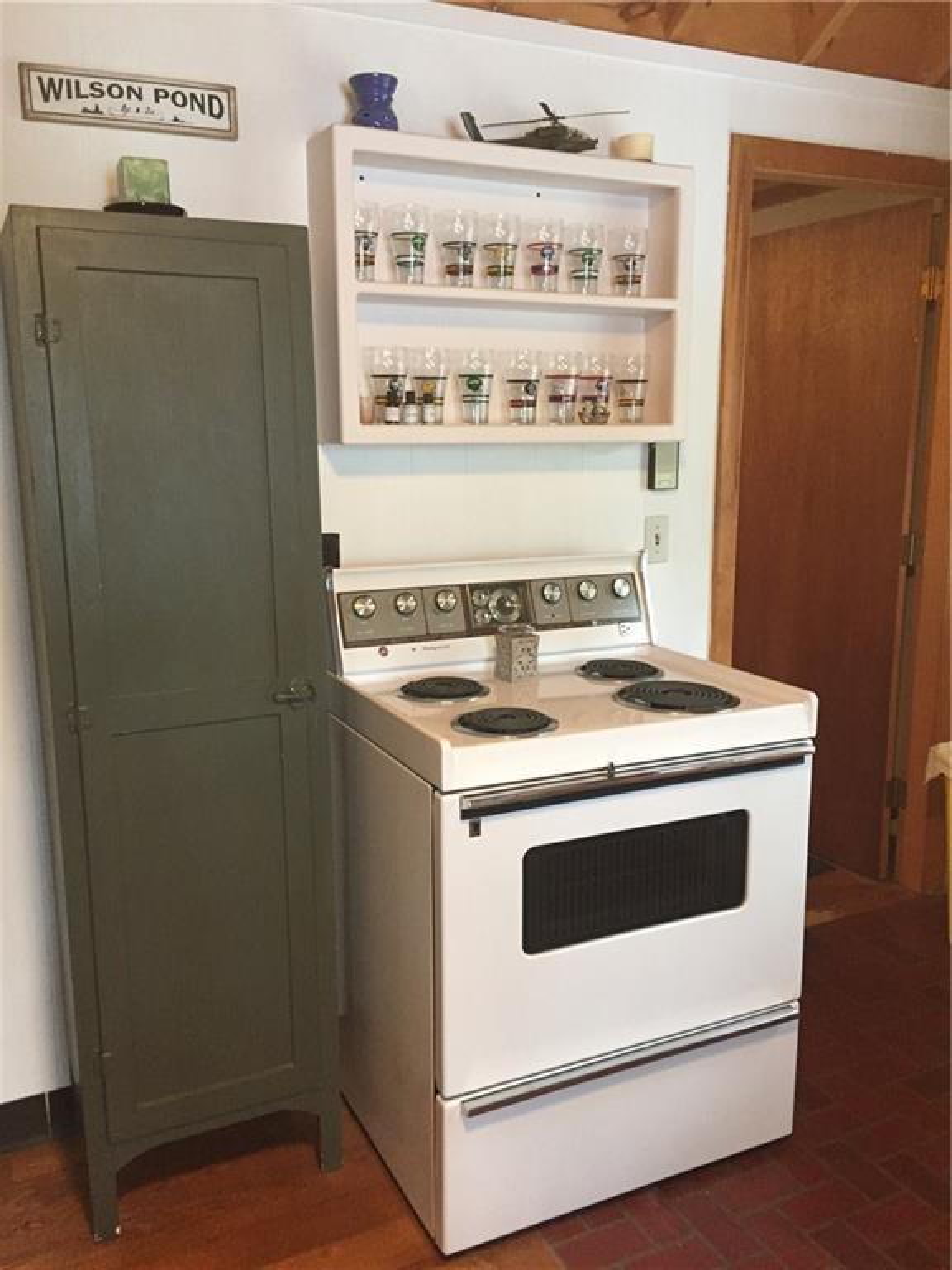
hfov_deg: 48.2
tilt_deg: -9.4
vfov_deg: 61.7
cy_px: 635
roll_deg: +0.3
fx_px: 1063
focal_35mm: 29
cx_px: 476
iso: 200
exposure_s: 1/30
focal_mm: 4.15
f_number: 2.2
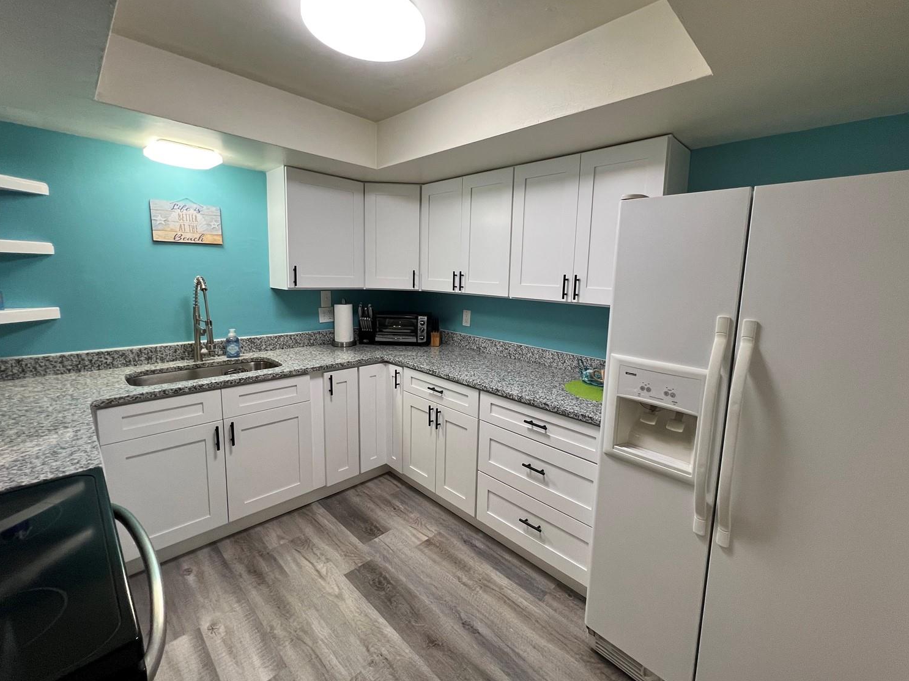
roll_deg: -2.0
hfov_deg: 101.9
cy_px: 325
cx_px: 487
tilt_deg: -8.2
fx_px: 368
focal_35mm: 14
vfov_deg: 85.6
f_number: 1.8
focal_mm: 1.57
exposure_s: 1/120
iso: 200
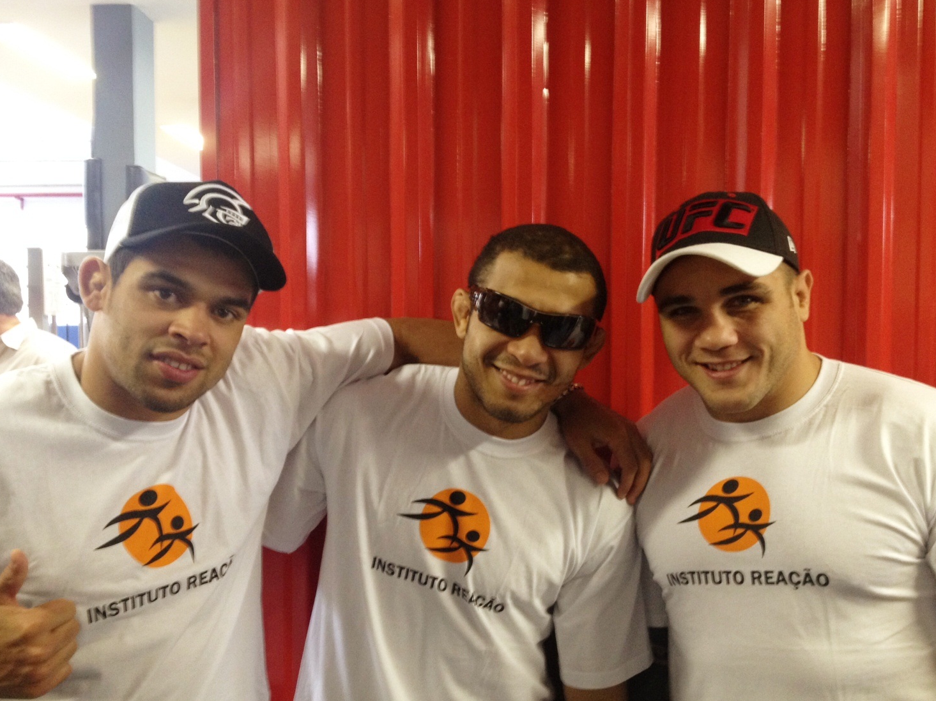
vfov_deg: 36.8
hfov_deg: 47.9
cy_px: 364
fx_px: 1054
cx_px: 452
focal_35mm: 39
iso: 200
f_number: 2.4
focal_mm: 4.28
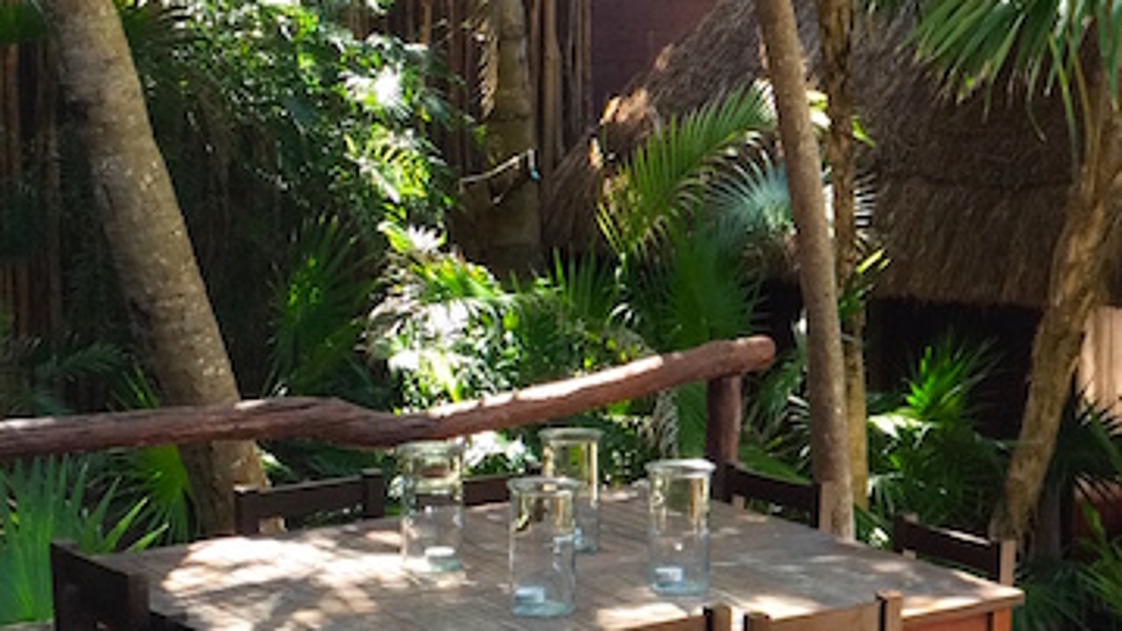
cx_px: 1028
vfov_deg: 15.9
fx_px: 2261
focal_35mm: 76
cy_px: 397
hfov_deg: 26.8
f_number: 2.2
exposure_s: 1/120
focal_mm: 4.15
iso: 64
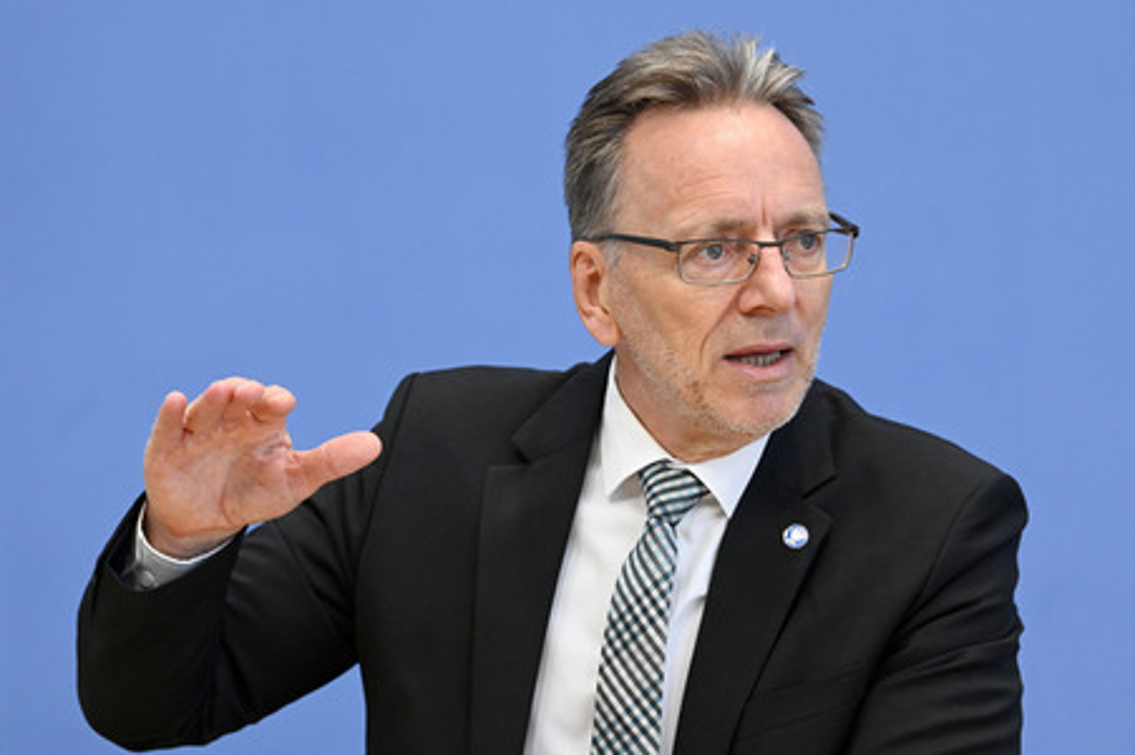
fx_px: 3780
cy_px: 378
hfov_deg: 17.1
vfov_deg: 11.4
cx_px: 568
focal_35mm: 120
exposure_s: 1/500
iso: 5000
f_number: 6.3
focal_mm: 120
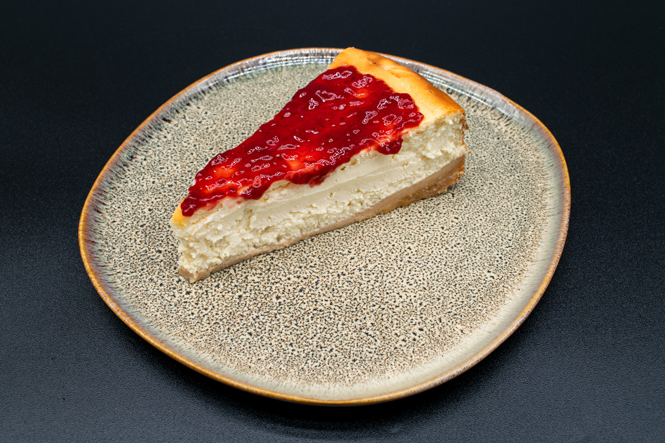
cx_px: 332
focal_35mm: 33
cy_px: 222
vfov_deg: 40.0
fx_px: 610
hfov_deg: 57.2
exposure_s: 1/40
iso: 100
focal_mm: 22
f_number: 8
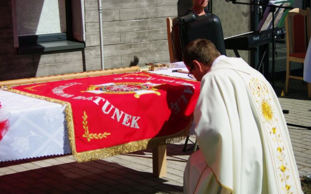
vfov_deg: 14.7
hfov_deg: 23.3
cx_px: 156
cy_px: 101
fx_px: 755
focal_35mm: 89
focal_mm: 58
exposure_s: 1/4000
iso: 400
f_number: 5.6
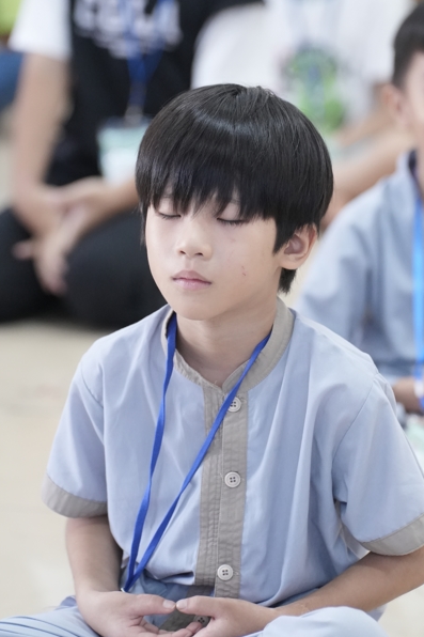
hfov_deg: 6.5
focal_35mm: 211
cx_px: 252
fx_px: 3730
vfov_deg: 9.8
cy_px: 318
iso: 4000
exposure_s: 1/160
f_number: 2.8
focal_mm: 129
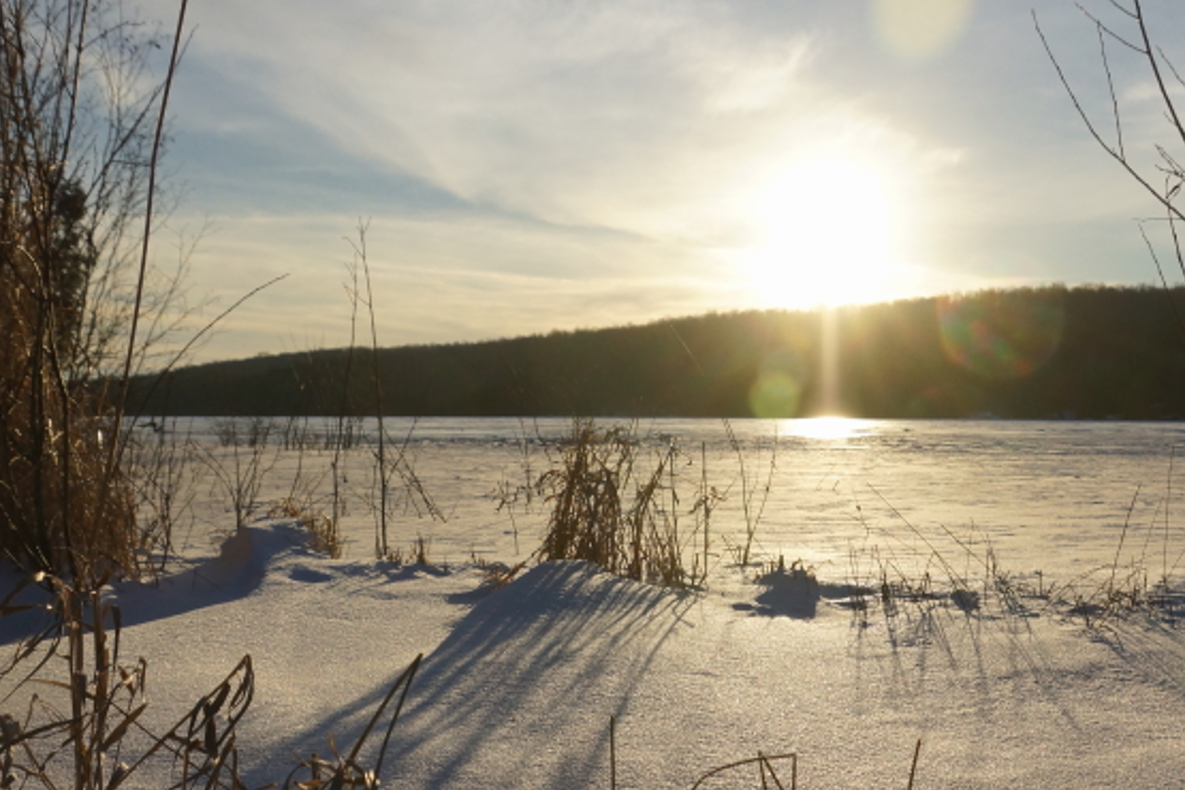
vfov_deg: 24.9
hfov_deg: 36.7
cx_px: 741
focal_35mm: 54
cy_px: 521
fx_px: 1777
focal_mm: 20
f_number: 8
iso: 400
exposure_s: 1/800
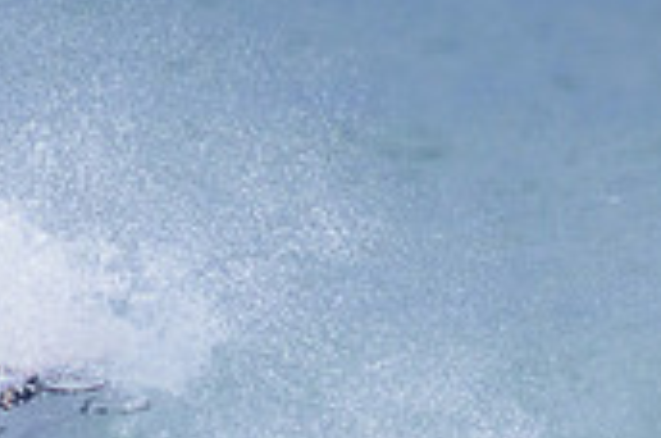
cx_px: 66
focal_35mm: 3712
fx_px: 68029
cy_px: 550
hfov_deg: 0.6
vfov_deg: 0.4
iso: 1000
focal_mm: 800
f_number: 11
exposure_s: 1/2000
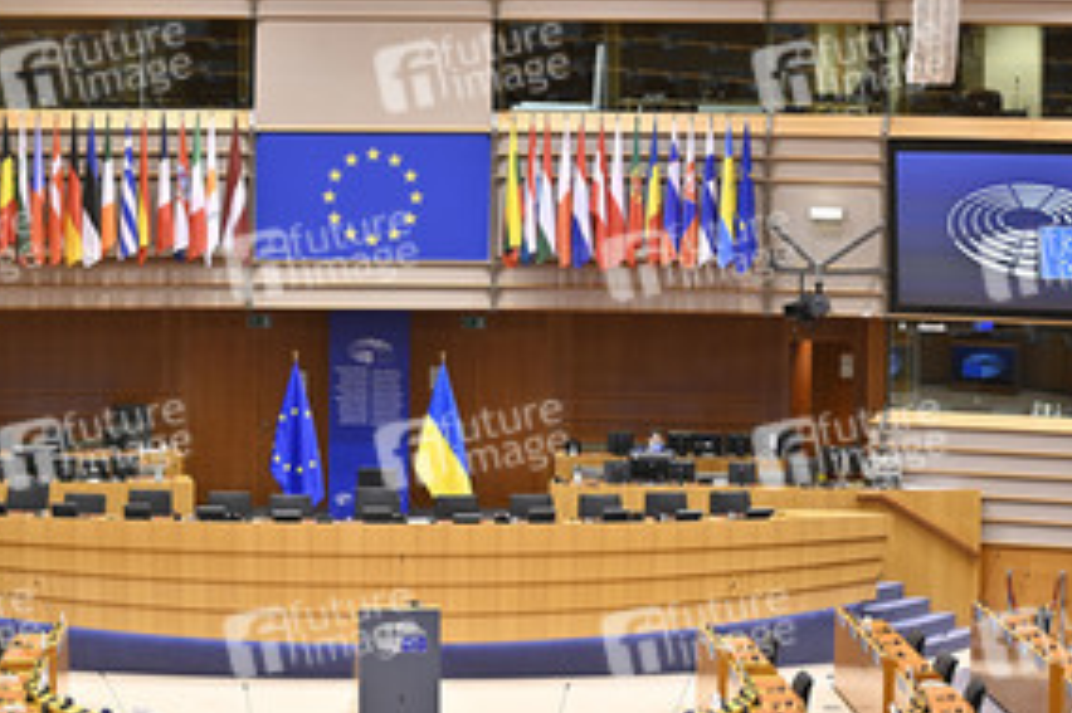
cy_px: 351
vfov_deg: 11.0
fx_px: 3690
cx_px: 372
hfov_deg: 16.5
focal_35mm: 124
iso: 800
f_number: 2.8
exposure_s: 1/200
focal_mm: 78
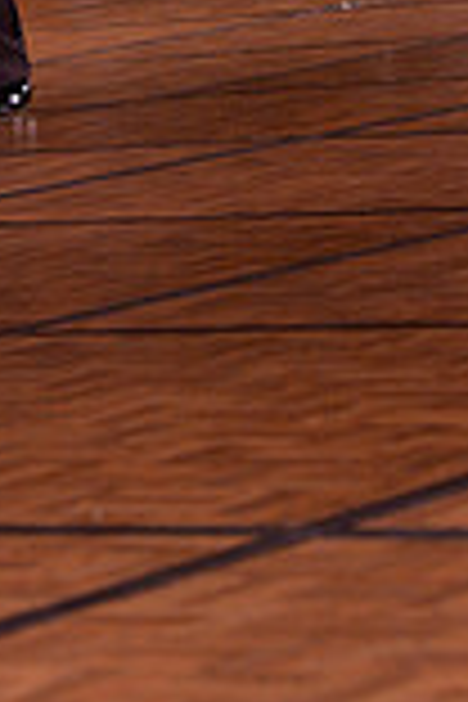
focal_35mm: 316
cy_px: -288
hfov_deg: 4.3
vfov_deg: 6.5
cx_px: 146
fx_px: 6162
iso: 2000
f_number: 5
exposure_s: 1/250
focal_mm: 85
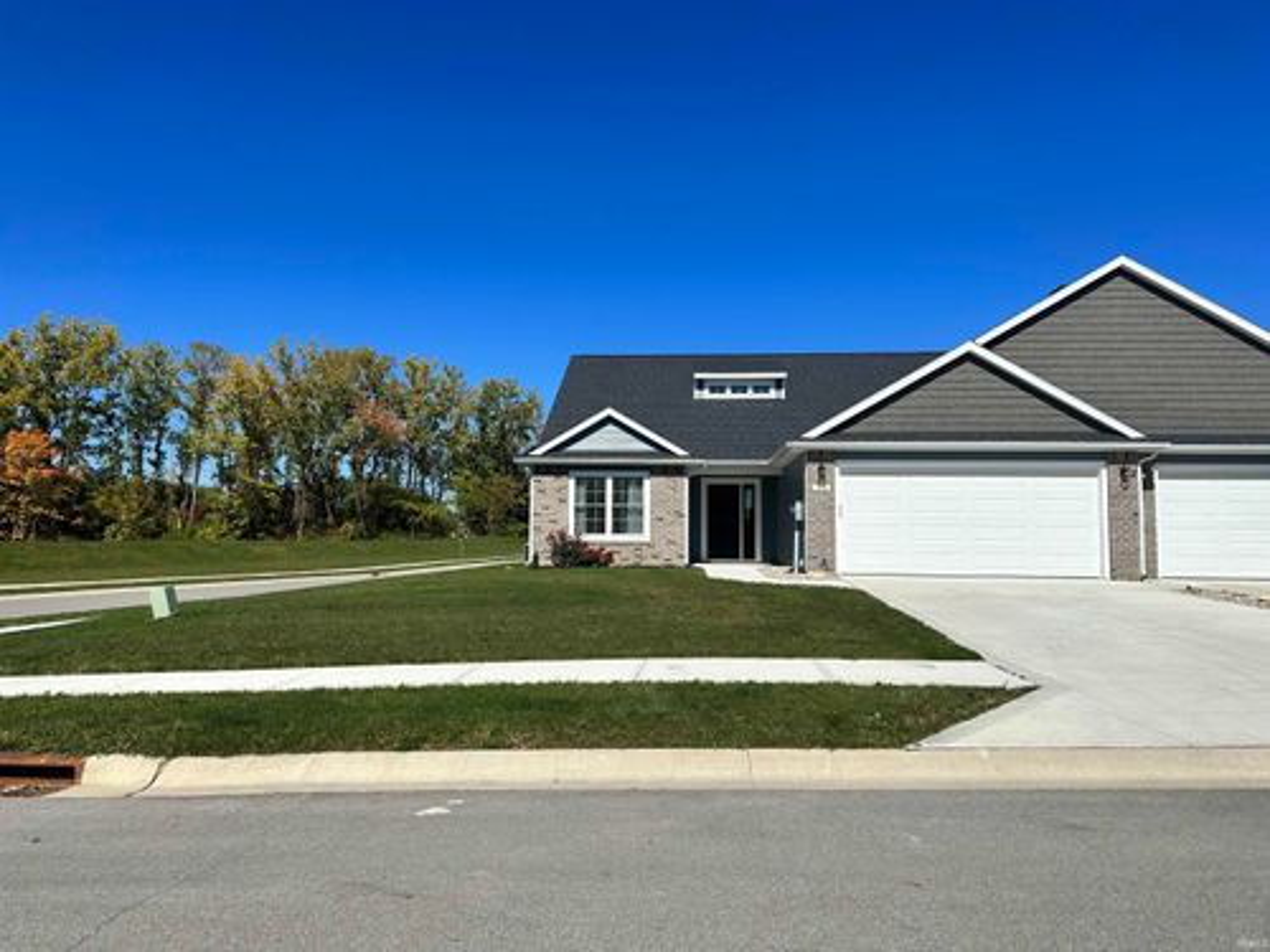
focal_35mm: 24
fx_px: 881
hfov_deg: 71.6
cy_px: 476
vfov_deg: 56.8
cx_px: 635
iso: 80
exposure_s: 1/7042
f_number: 1.78
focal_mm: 6.86
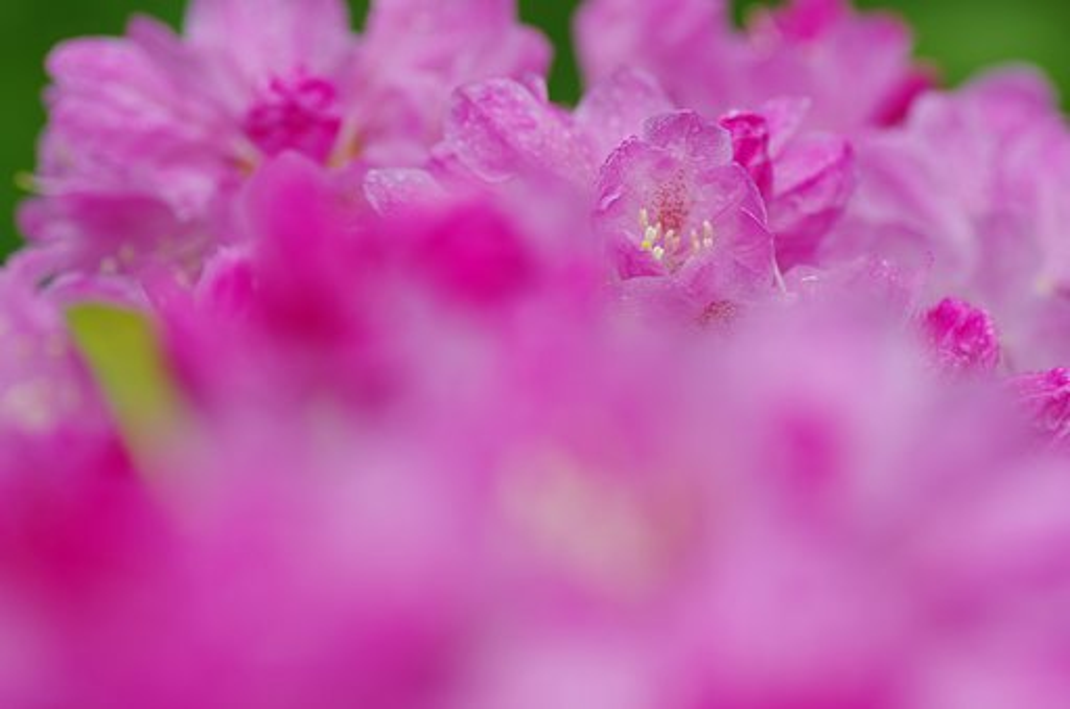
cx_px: 535
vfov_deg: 10.1
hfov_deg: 15.2
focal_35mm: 135
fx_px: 4004
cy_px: 354
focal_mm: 90
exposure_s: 1/400
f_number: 3.5
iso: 200
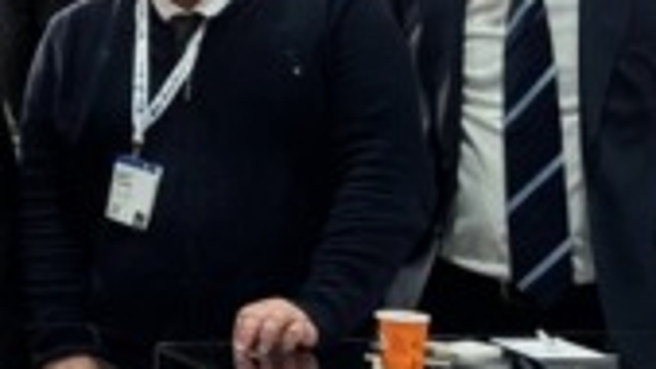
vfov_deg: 9.3
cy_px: -144
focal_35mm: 128
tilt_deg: -0.3
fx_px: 2226
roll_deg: +0.5
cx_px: -611
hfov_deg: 14.3
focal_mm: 6.76
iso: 200
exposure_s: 1/100
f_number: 1.78
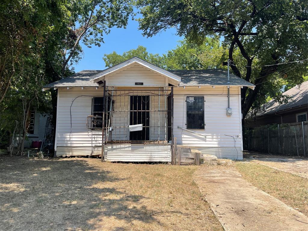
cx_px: 154
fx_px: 222
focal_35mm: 25
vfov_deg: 54.9
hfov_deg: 69.4
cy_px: 116
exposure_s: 1/2247
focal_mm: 5.1
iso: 32
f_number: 1.6
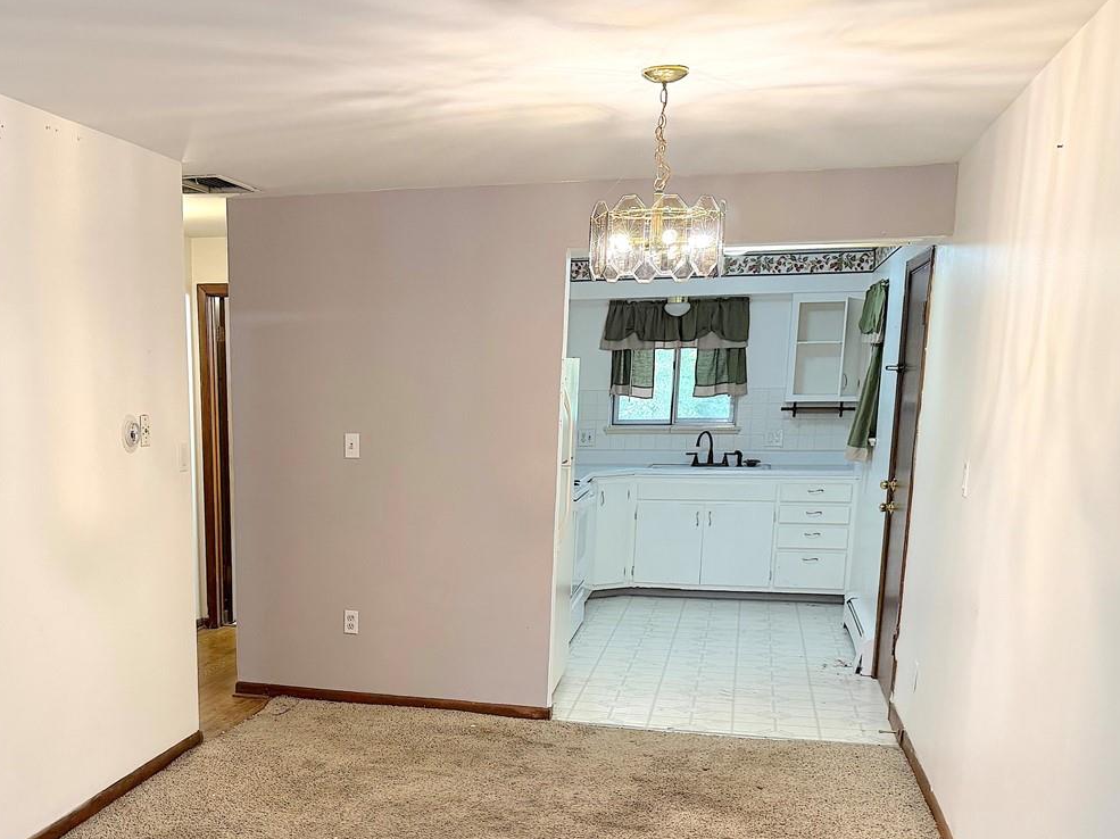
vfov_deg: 35.7
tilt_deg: -11.6
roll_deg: -0.3
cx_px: 334
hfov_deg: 46.8
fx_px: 1261
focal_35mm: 39
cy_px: 657
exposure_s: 1/120
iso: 400
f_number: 1.78
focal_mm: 6.76
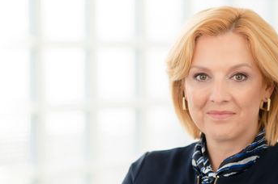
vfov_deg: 10.8
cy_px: 116
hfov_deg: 16.1
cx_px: 194
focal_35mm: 127
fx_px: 980
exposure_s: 1/160
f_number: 2.2
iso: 100
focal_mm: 85
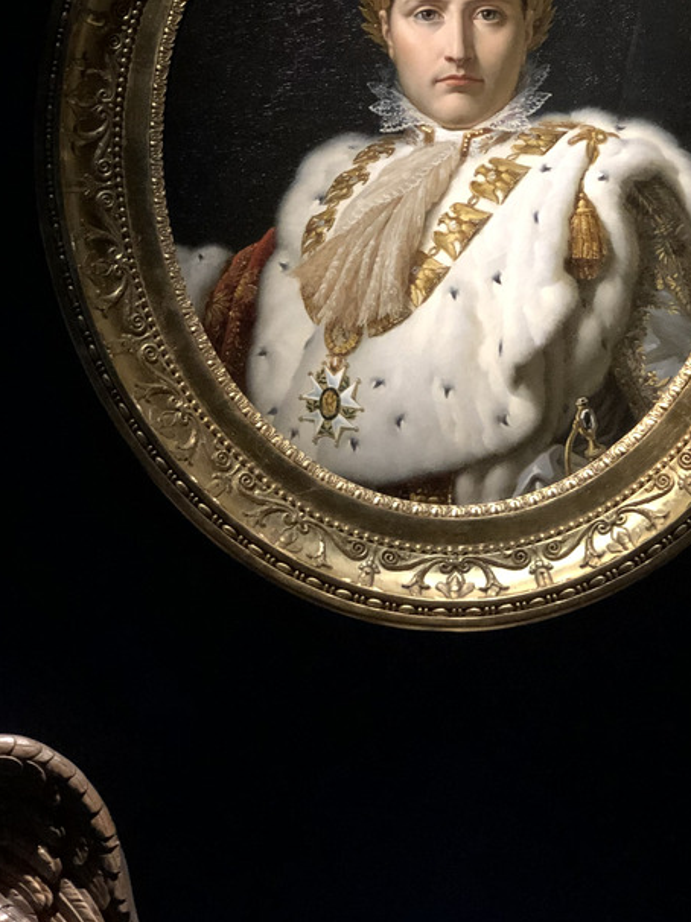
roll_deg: +0.9
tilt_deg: +11.2
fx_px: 2743
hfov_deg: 14.3
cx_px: 498
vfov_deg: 18.7
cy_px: 84
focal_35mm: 103
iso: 160
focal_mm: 6
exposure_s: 1/13
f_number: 2.4
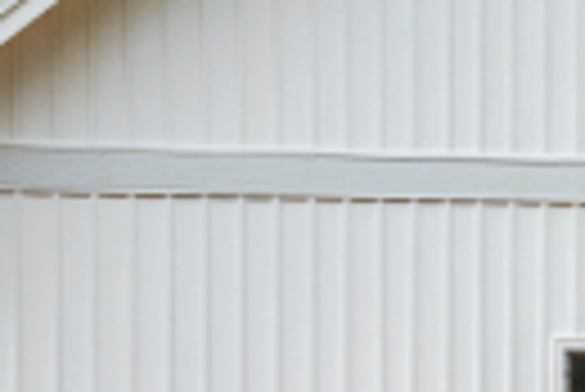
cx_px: 799
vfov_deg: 9.1
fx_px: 2440
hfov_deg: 13.1
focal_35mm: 150
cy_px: 356
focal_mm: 26
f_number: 6.3
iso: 200
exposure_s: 1/320
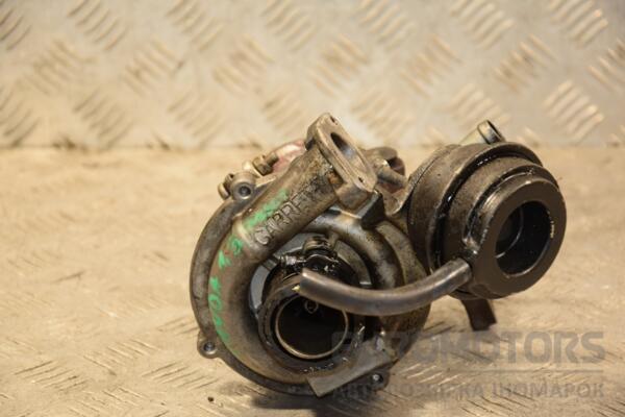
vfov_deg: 11.4
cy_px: 208
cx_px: 312
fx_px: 2083
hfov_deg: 17.1
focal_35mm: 120
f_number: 5.3
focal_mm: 80
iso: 800
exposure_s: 1/80
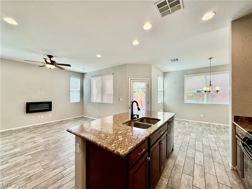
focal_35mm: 14
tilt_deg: +0.3
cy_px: 94
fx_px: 102
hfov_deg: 102.1
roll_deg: +0.0
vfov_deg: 85.7
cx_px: 126
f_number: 2.2
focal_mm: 2.22
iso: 64
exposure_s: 1/120
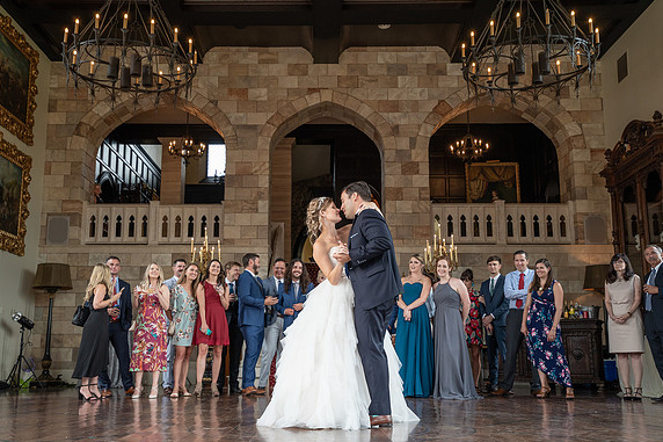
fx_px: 700
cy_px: 237
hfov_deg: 50.7
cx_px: 314
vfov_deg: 35.0
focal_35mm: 38
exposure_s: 1/200
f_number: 5
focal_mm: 35
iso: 1000
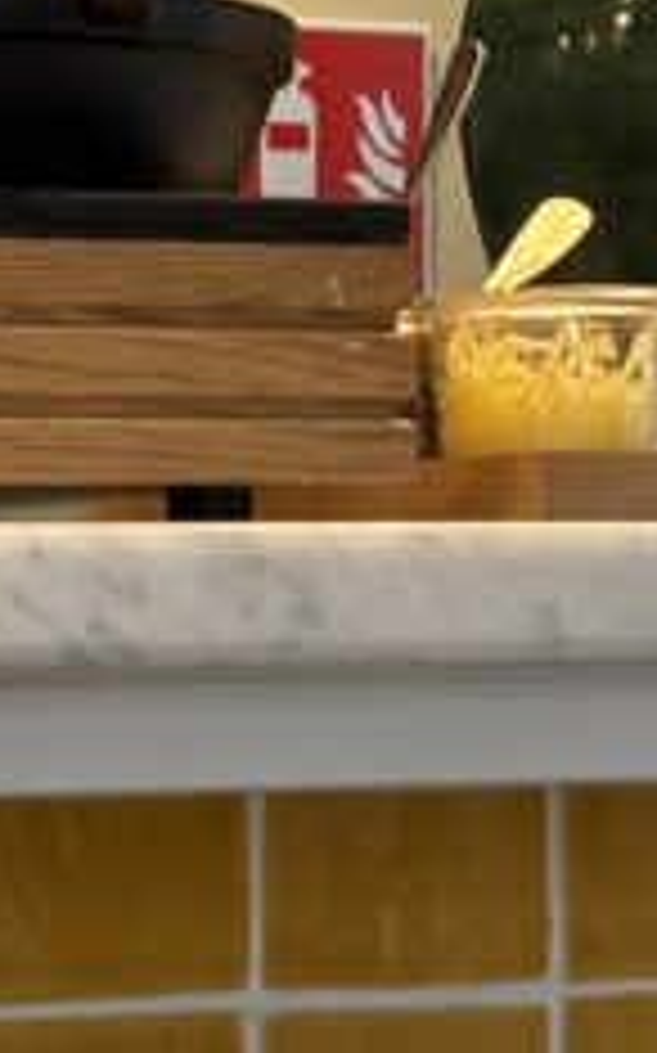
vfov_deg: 8.7
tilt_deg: +4.5
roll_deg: -1.6
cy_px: 90
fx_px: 6913
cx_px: 770
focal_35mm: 241
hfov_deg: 5.4
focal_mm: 5.96
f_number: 1.6
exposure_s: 1/50
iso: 32
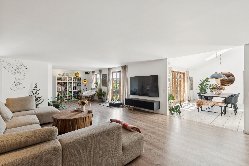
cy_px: 83
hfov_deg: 96.7
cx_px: 124
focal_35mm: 16
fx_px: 111
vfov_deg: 73.7
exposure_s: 1/20
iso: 200
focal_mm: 16
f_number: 10
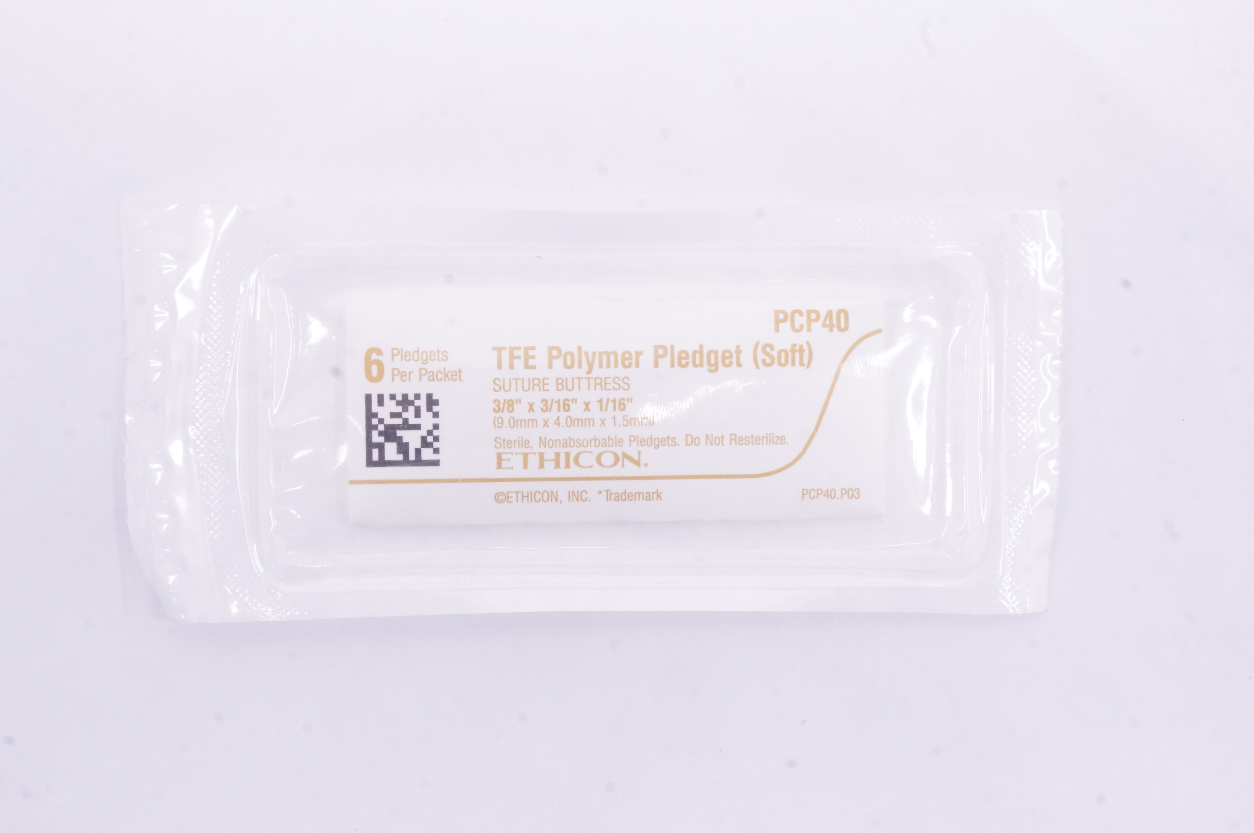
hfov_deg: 36.9
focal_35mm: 54
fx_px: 1879
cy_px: 416
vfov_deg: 25.0
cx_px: 627
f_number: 18
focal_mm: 36
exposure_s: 1/25
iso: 1600
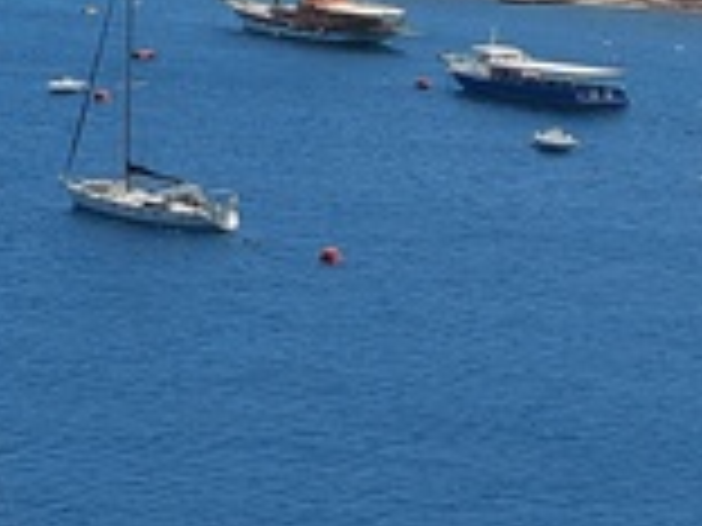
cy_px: -166
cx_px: -1238
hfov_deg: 10.1
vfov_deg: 9.2
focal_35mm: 158
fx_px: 3204
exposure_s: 1/1444
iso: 32
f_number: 1.8
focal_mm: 5.23
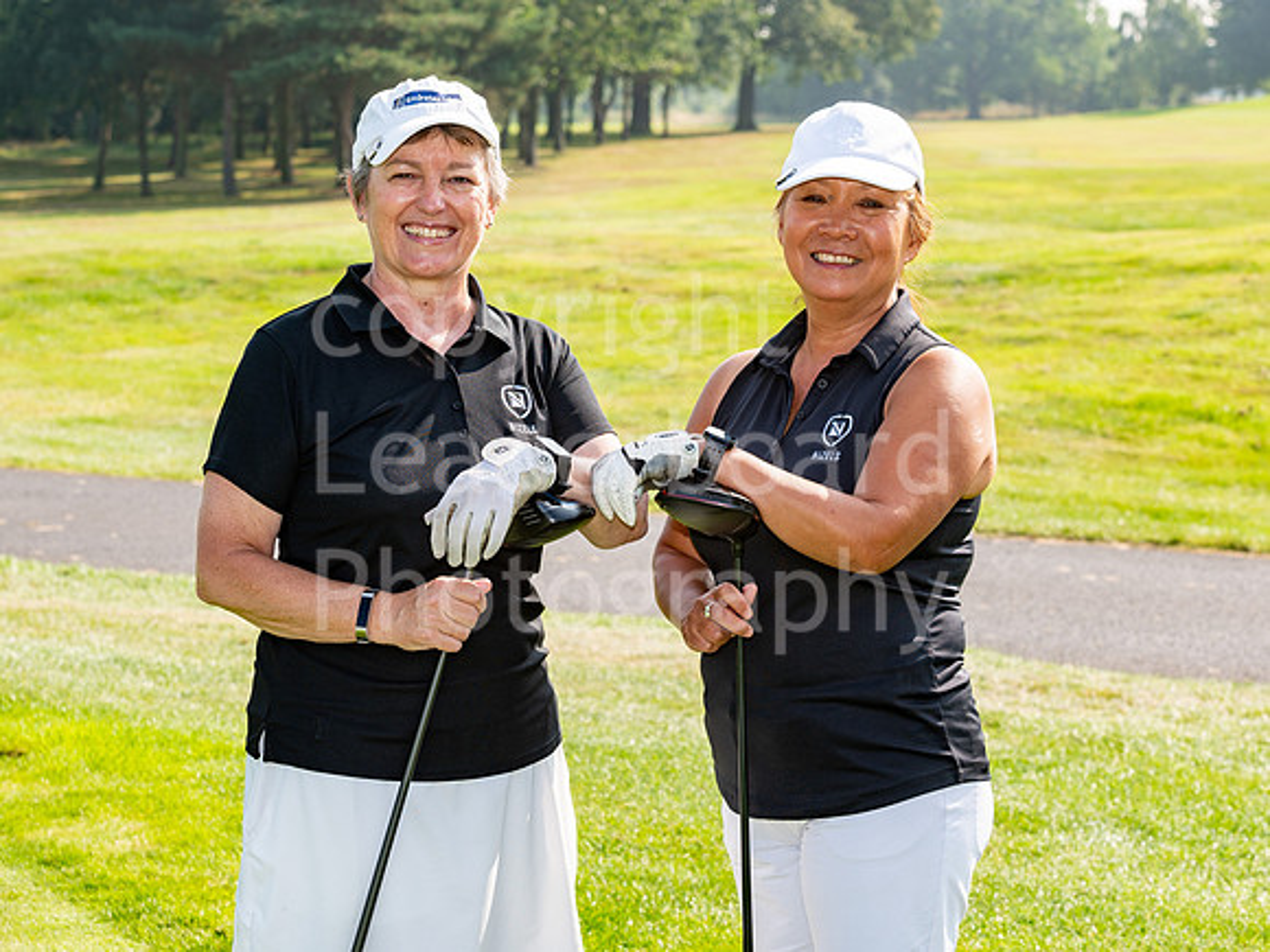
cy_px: 387
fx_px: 3681
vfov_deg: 14.7
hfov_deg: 19.6
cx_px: 681
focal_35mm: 100
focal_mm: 78
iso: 100
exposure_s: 1/200
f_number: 8
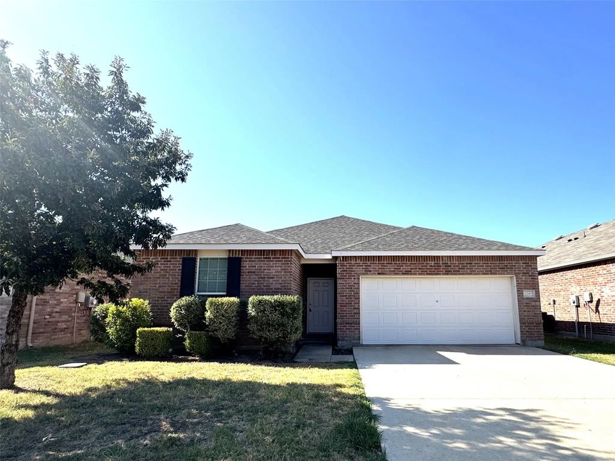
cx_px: 308
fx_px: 249
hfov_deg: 102.1
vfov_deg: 85.7
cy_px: 230
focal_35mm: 14
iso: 40
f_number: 2.2
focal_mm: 2.22
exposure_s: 1/1672
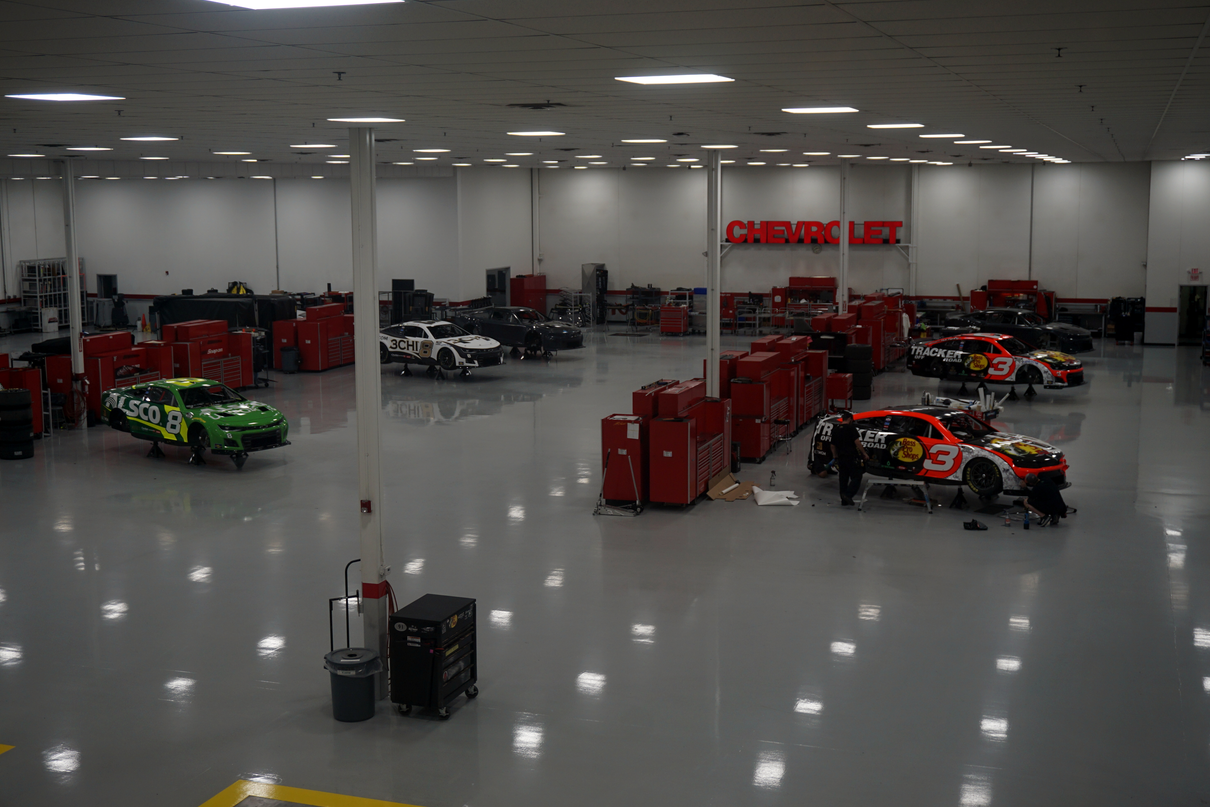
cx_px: 607
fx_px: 1496
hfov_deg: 44.0
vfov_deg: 30.2
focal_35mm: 45
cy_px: 397
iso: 160
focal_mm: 29
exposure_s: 1/60
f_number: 4.5
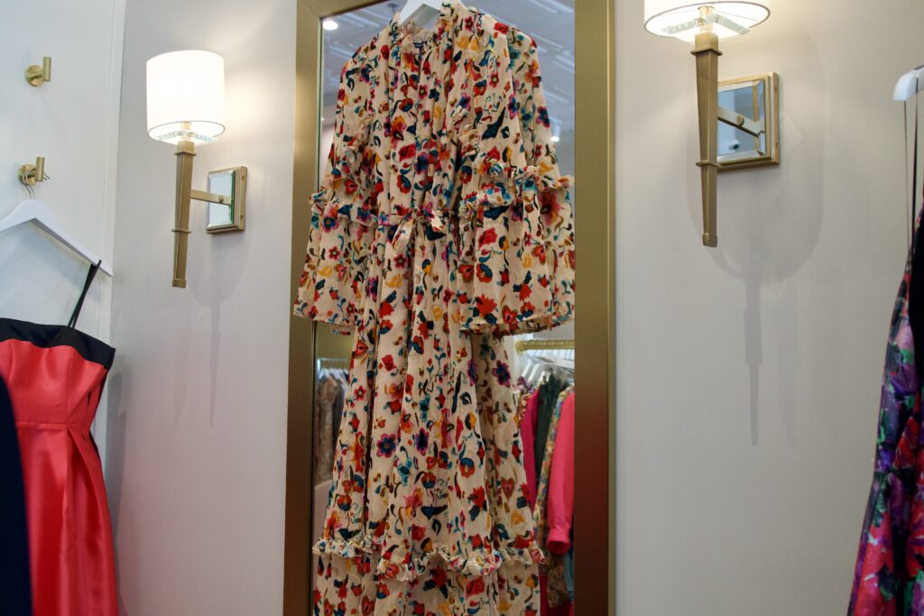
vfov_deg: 31.9
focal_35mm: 42
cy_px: 308
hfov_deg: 46.4
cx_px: 462
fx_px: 1078
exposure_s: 1/160
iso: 1600
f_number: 4
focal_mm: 28
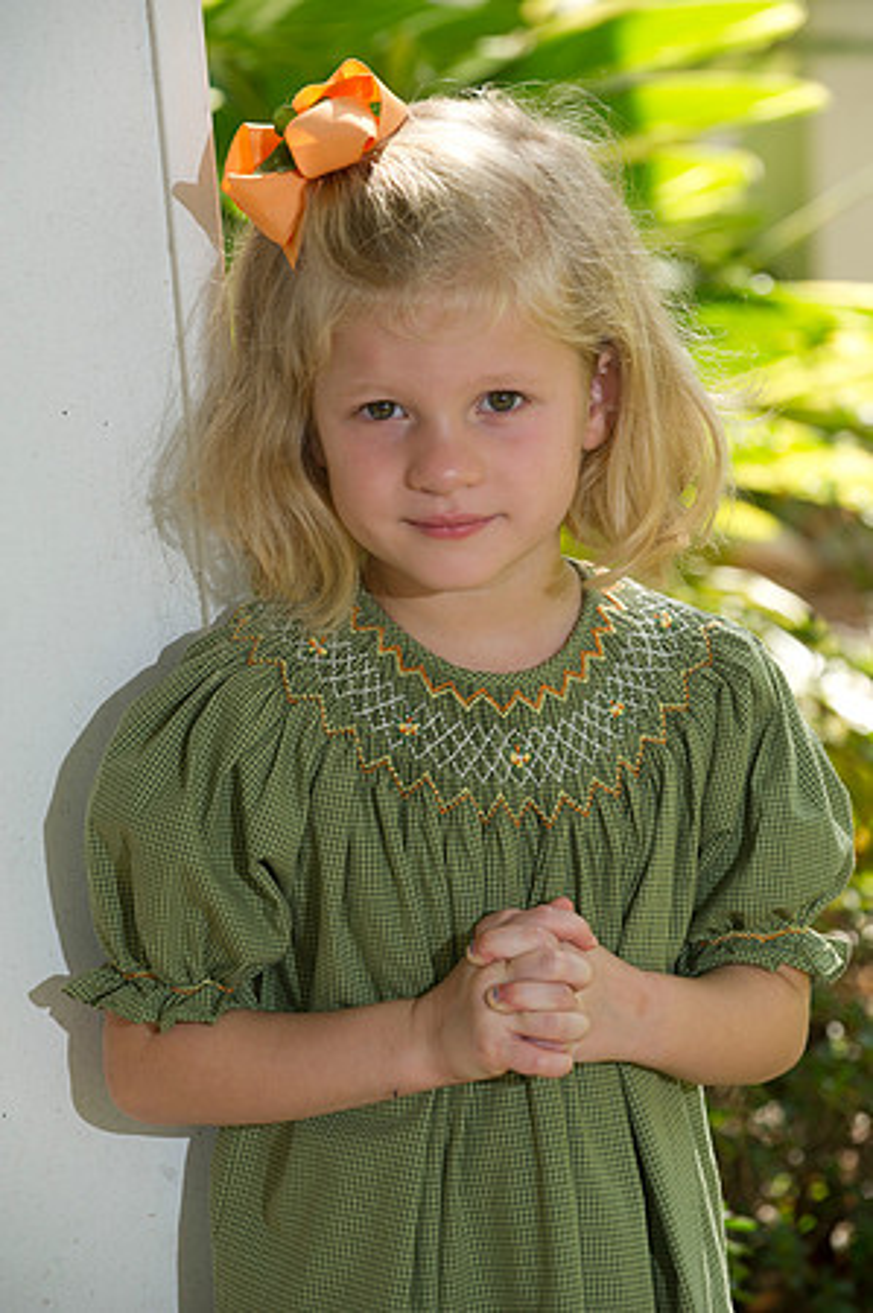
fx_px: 5651
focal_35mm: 155
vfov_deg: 13.3
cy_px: 656
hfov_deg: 8.8
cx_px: 436
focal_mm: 155
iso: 320
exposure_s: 1/160
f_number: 5.6
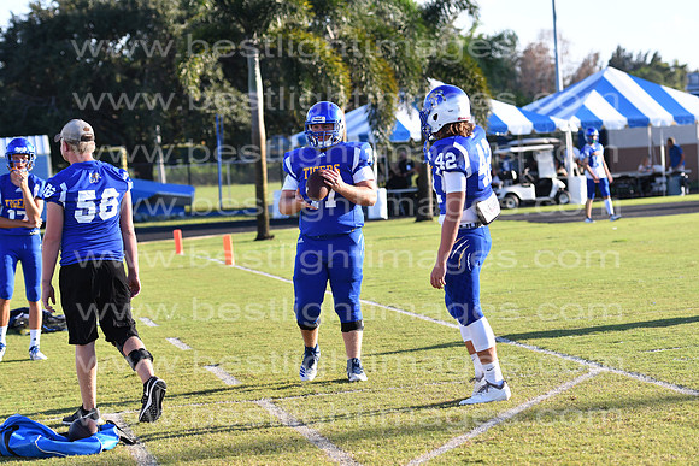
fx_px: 2622
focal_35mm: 135
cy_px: 233
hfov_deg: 15.2
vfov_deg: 10.2
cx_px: 350
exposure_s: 1/1000
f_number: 4
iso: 200
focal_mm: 90
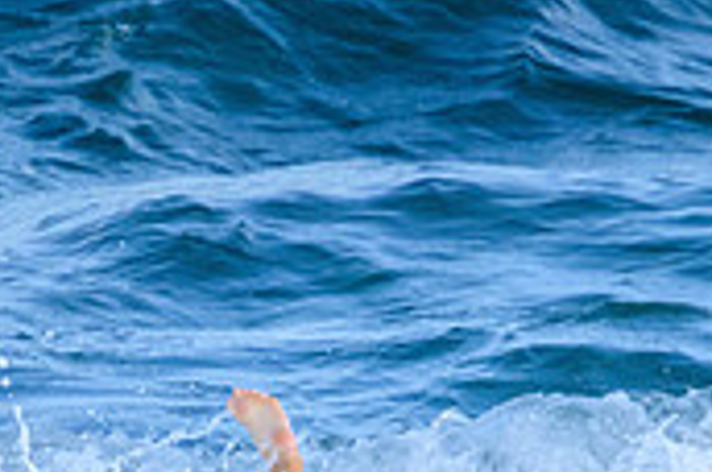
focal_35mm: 2705
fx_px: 53399
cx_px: 654
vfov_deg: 0.5
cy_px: 677
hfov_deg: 0.8
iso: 2800
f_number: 11
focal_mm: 800
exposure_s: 1/2000
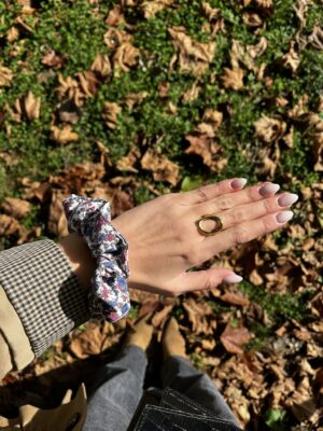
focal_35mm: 26
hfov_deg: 53.1
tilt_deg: -81.2
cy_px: 216
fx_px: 323
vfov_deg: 67.3
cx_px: 162
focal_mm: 5.1
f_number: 1.6
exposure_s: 1/2410
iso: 50
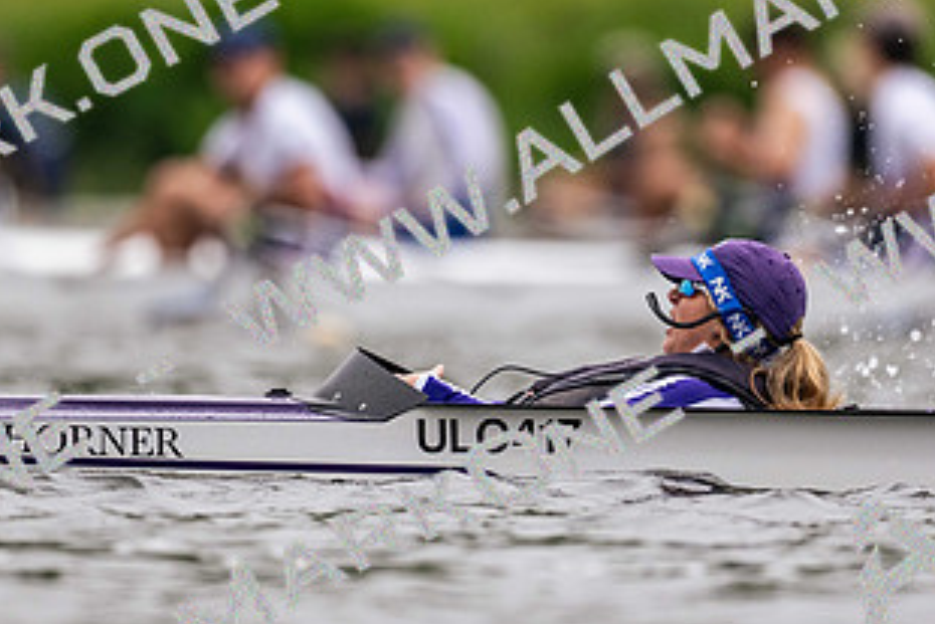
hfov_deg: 1.8
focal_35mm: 1123
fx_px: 29179
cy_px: 357
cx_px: 594
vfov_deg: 1.2
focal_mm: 600
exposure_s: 1/2000
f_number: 4
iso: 900
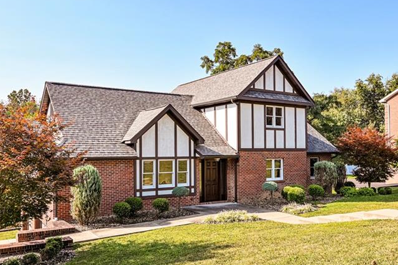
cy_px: 143
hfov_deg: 58.4
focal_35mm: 32
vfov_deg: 41.0
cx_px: 165
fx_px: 354
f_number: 9
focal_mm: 20
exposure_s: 1/100
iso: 125
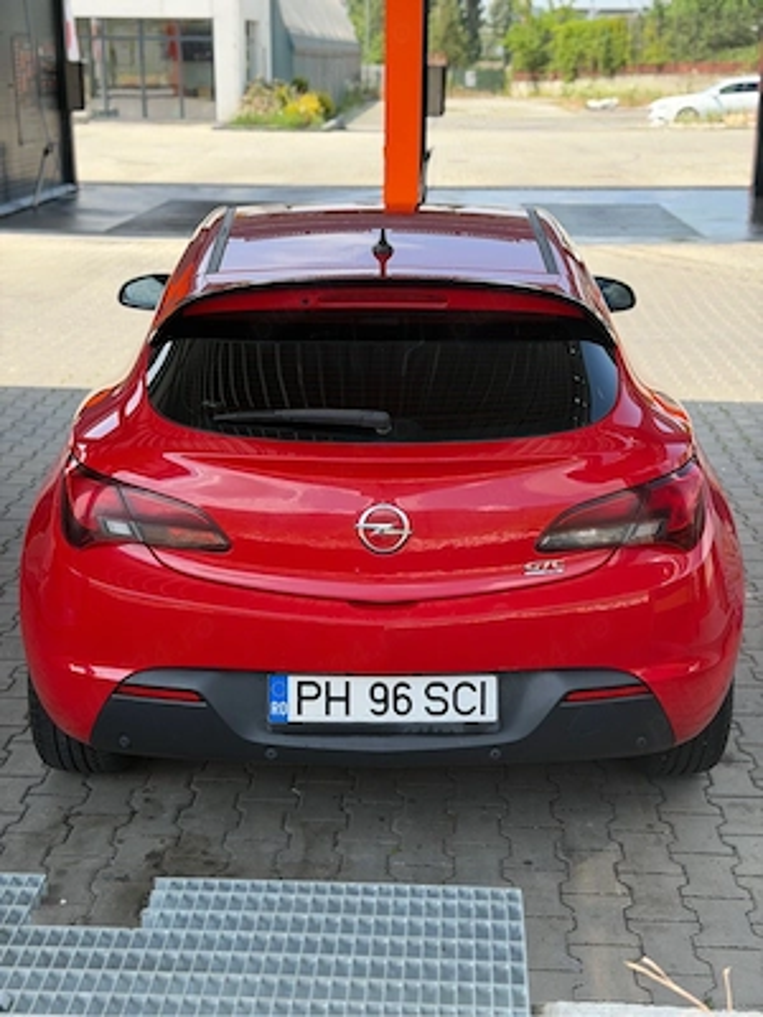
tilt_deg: -17.4
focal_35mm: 48
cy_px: 508
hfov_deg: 30.3
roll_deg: -0.8
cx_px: 382
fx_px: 1411
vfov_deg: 39.7
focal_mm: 6.76
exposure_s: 1/1330
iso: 80
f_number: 1.78
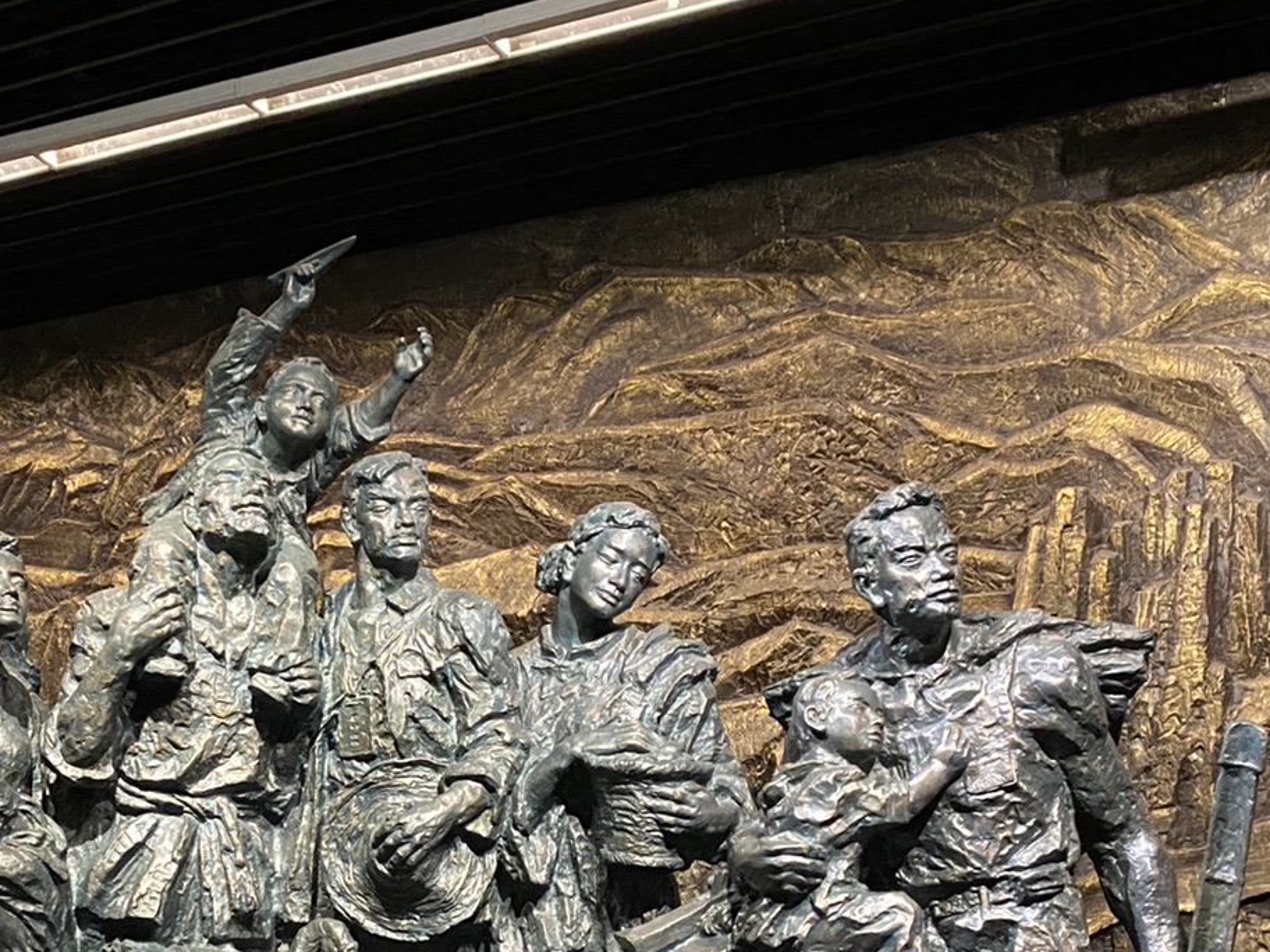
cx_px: 368
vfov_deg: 25.0
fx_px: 2091
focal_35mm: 57
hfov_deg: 33.3
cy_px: 835
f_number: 1.8
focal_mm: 4.25
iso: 640
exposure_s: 1/30
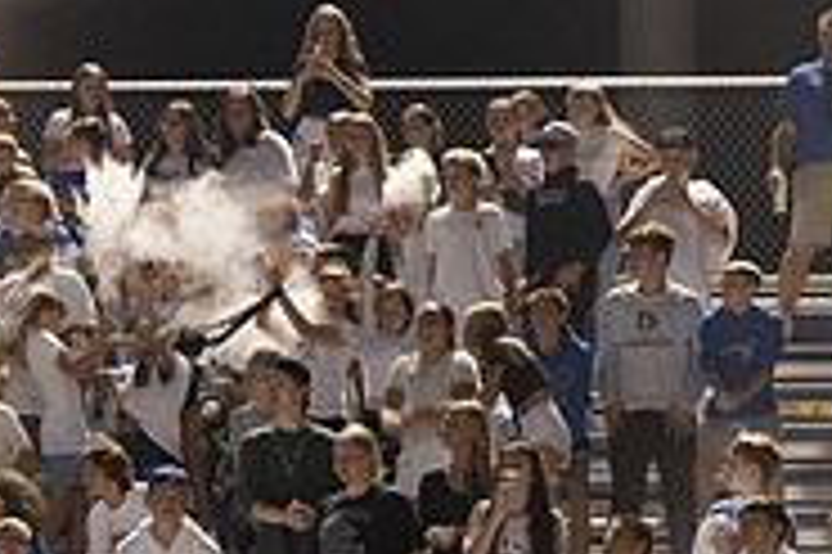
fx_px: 6350
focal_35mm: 275
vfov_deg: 5.0
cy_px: 797
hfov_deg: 7.4
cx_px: -351
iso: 2500
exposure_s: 1/80
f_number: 6.3
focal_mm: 70
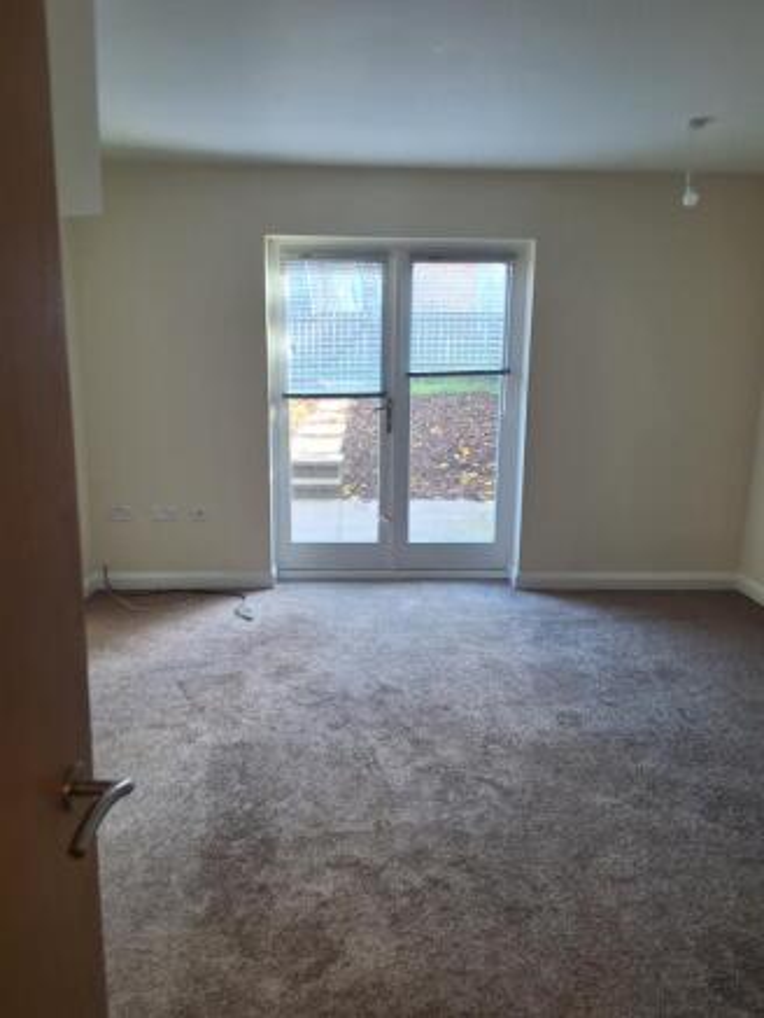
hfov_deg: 49.8
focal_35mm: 28
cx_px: 382
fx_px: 824
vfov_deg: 63.4
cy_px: 509
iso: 50
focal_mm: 2.91
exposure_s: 1/50
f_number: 1.9
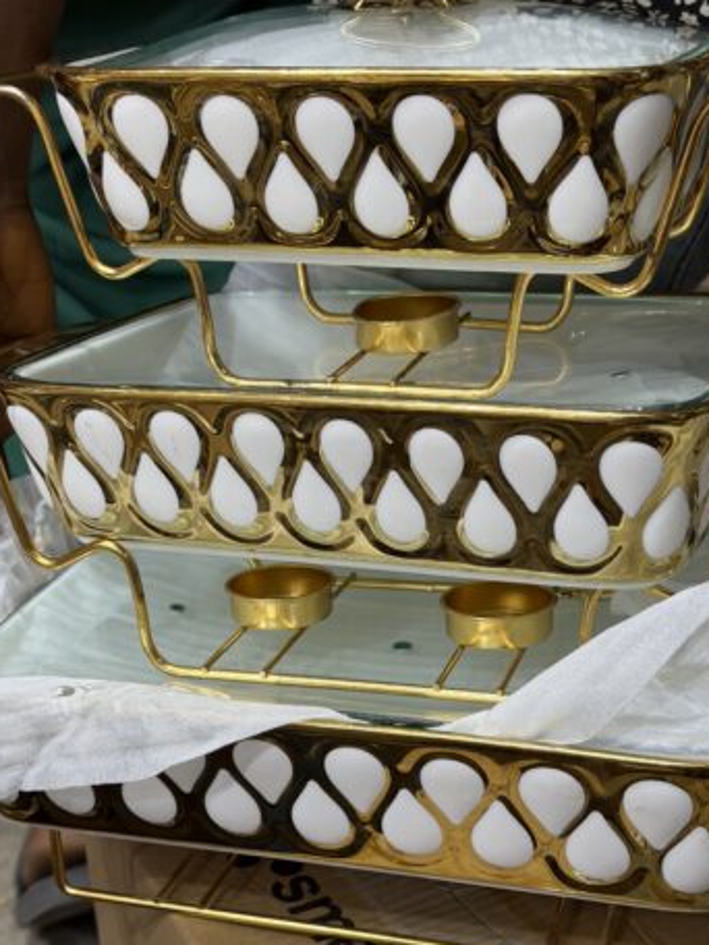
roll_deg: +5.6
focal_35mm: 59
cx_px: 344
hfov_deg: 24.8
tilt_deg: -24.4
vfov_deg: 32.7
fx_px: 1611
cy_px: 514
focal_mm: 6.76
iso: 125
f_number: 1.78
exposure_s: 1/50
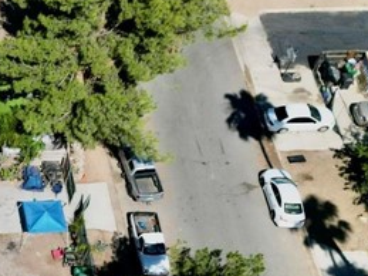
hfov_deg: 17.6
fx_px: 1009
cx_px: -250
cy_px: 206
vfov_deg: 15.5
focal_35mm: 95
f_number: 1.7
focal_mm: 6.72
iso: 130
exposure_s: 1/320
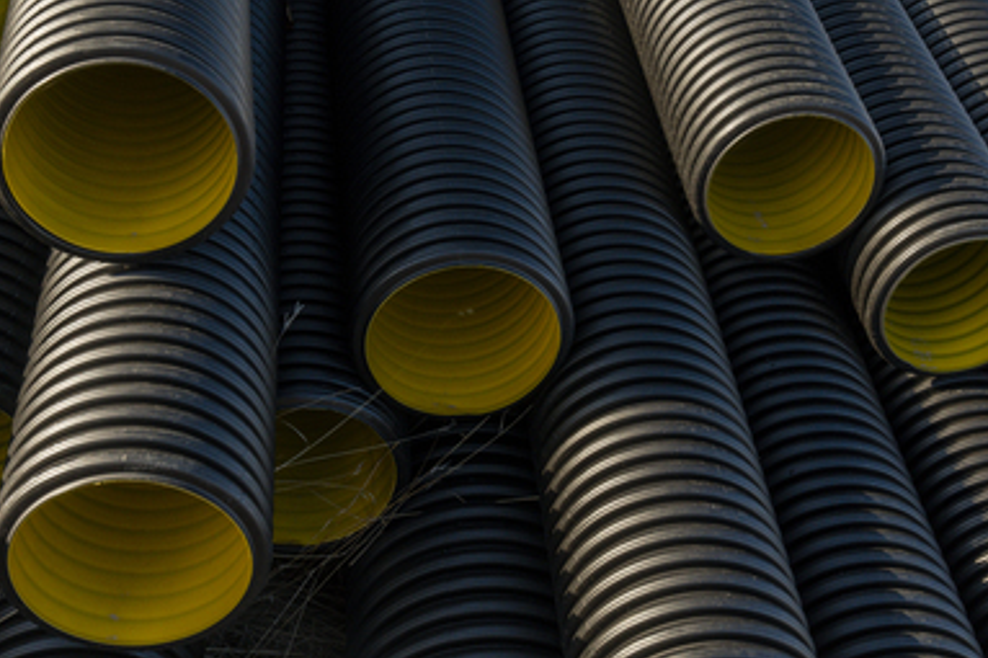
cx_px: 578
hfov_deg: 33.3
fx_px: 1646
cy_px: 254
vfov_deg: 22.6
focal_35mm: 60
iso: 400
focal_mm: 46
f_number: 11
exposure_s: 1/125
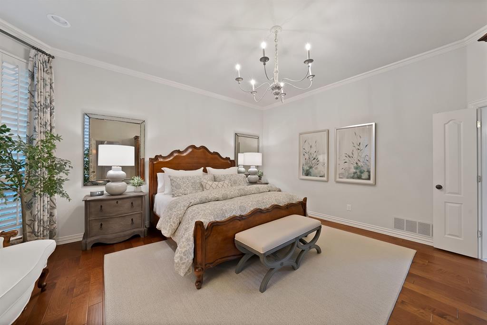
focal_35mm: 12
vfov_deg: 90.1
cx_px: 244
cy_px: 162
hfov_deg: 112.6
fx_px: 162
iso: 640
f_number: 9
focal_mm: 12
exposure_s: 1/1.67
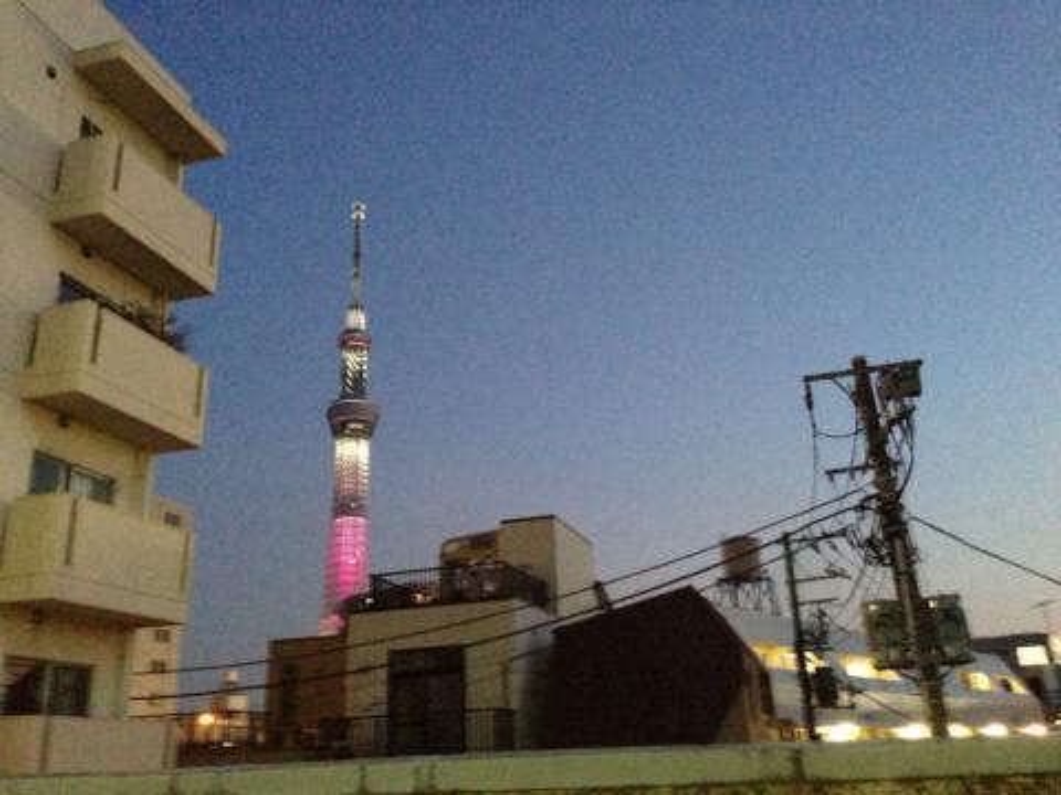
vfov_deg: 42.9
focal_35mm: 33
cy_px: 398
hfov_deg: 55.4
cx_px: 530
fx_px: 1011
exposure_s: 1/15
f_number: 2.4
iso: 800
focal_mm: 4.13
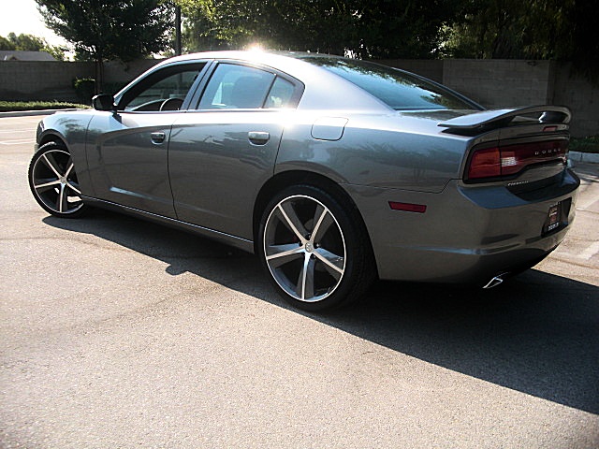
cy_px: 224
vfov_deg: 39.7
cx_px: 300
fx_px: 623
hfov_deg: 51.4
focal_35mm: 36
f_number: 2.8
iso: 50
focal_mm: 6.3
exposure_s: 1/500
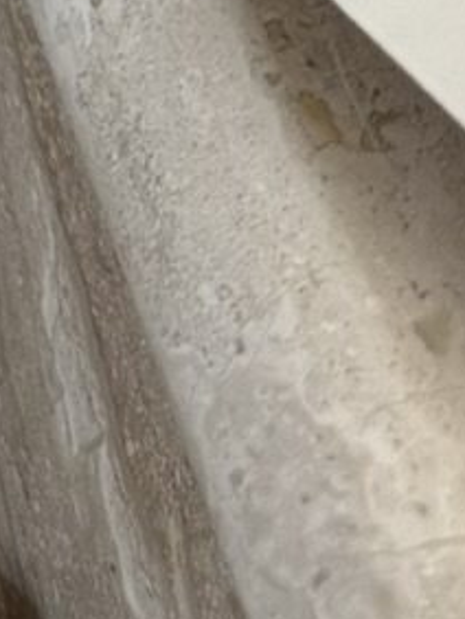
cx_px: -750
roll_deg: -1.9
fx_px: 3112
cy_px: -1054
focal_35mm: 174
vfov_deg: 9.5
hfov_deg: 7.8
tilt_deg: -31.9
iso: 160
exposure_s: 1/121
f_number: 1.78
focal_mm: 6.76
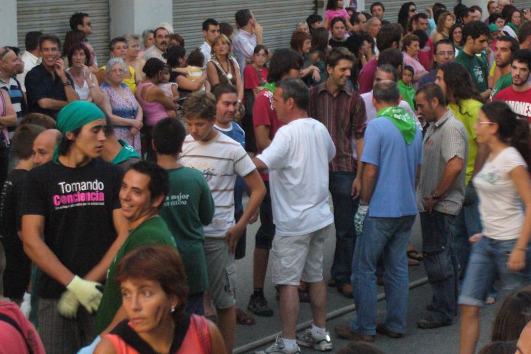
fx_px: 1622
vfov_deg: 12.4
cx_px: 264
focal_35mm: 110
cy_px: 164
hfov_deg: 18.6
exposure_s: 1/60
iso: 400
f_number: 5
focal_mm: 17.4
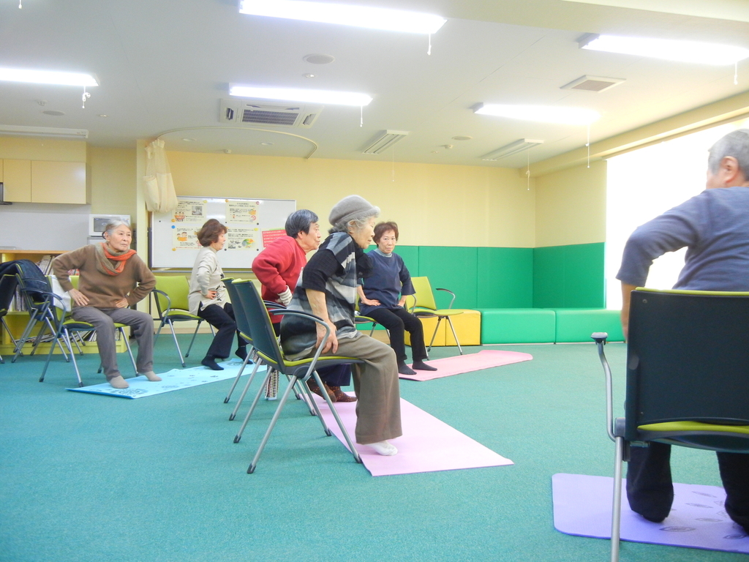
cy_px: 281
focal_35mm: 30
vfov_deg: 46.8
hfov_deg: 60.0
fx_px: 649
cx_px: 374
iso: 400
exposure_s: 1/21.8
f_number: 3.5
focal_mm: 5.4
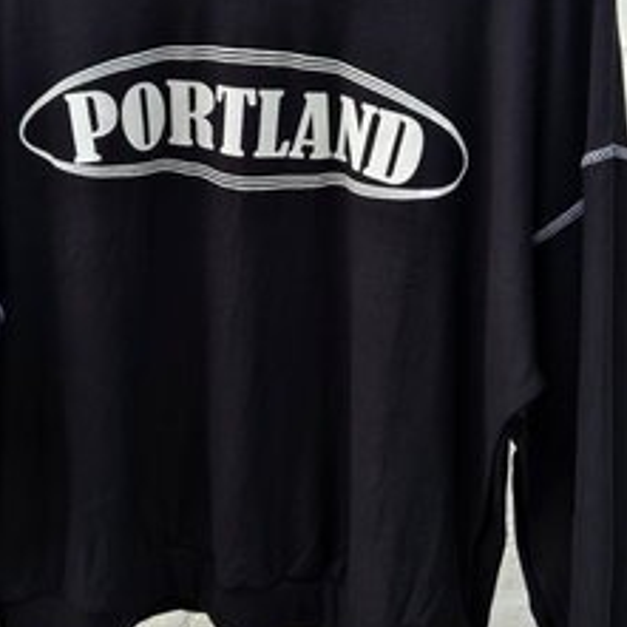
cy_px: 189
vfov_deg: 34.2
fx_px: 1004
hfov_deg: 34.5
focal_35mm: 49
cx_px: 247
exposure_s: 1/435
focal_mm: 5.4
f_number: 1.8
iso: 25
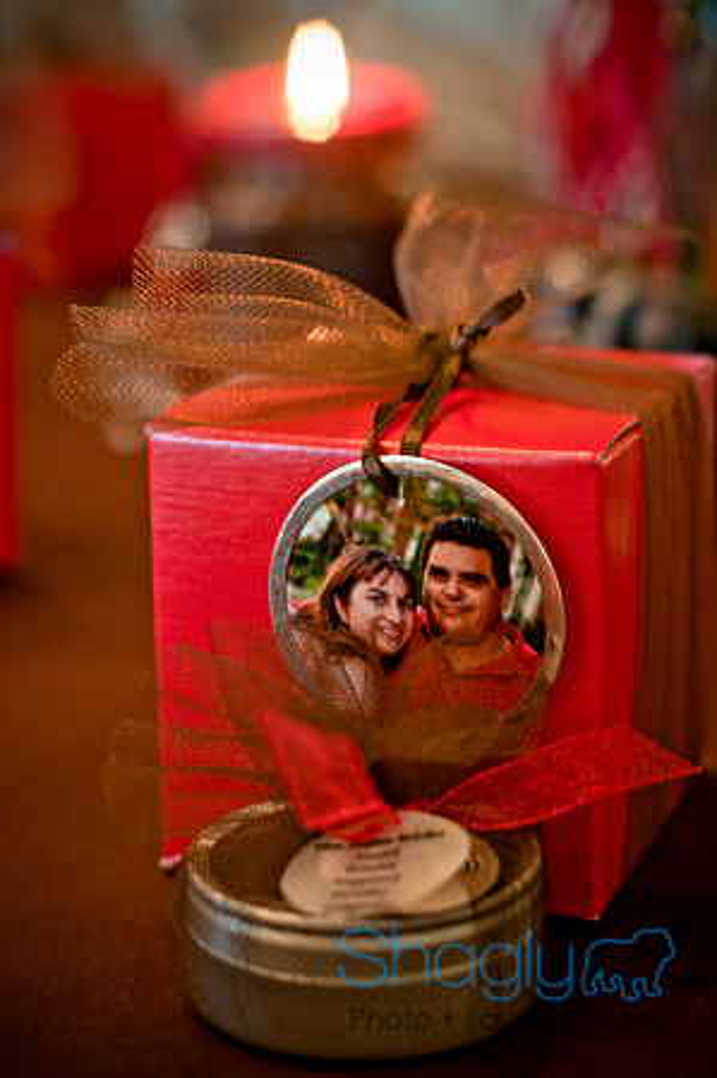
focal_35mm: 75
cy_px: 539
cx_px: 358
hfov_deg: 18.1
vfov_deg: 27.0
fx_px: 2246
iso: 200
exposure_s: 1/6
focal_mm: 50
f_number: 2.8
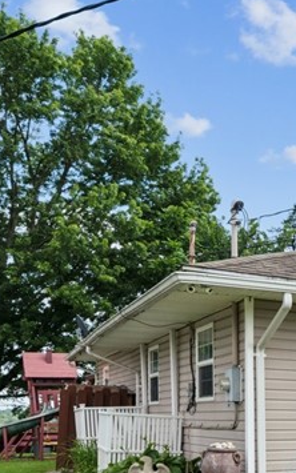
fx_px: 684
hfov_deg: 18.1
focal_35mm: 53
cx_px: 563
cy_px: 431
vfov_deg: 35.8
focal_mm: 17
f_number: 11
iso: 100
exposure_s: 1/100
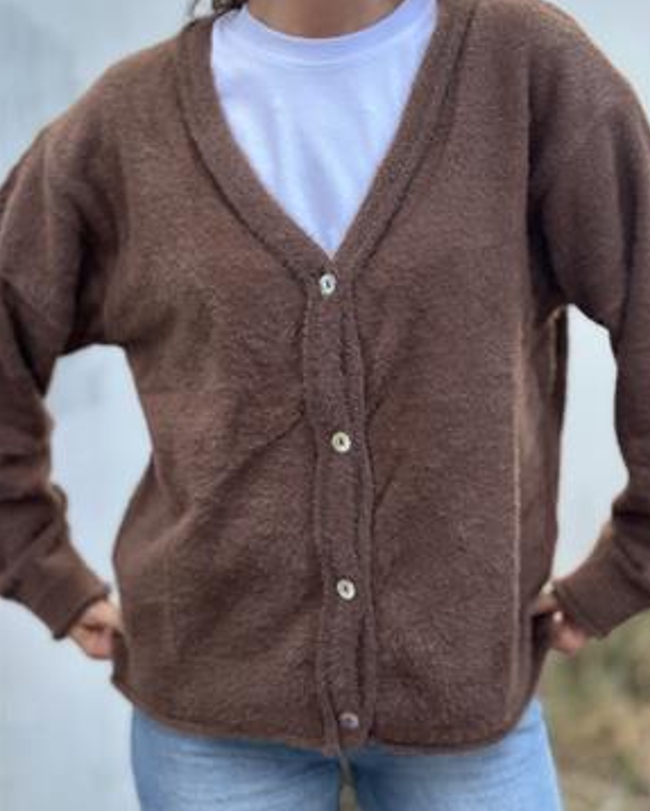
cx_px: 347
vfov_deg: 34.7
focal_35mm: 54
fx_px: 1297
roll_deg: +0.0
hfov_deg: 28.1
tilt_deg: -14.3
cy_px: 355
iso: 80
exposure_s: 1/681
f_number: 1.78
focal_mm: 6.86
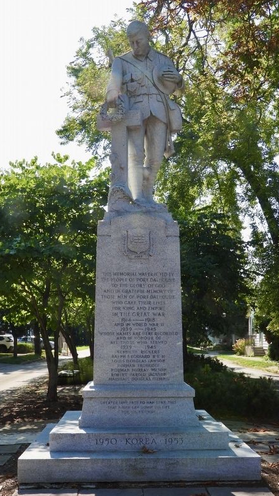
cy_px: 247
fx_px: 552
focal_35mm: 42
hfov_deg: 28.3
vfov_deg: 48.4
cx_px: 155
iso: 100
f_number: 3.2
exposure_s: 1/640
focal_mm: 6.8
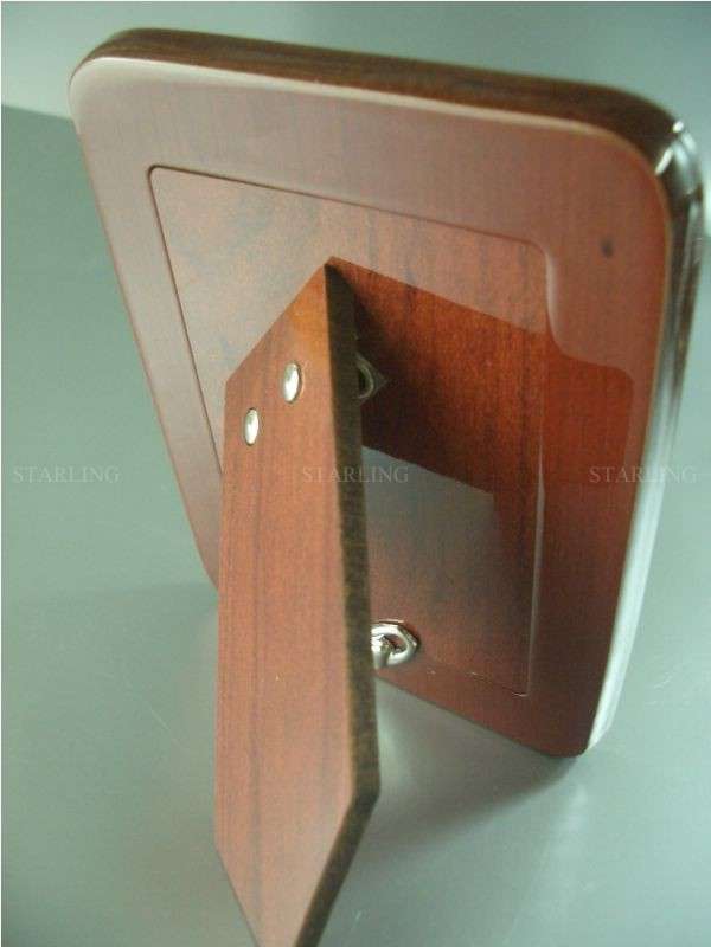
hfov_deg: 40.7
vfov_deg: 52.6
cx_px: 356
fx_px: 959
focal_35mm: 35
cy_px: 474
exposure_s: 1/30
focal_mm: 5.8
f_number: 2.6
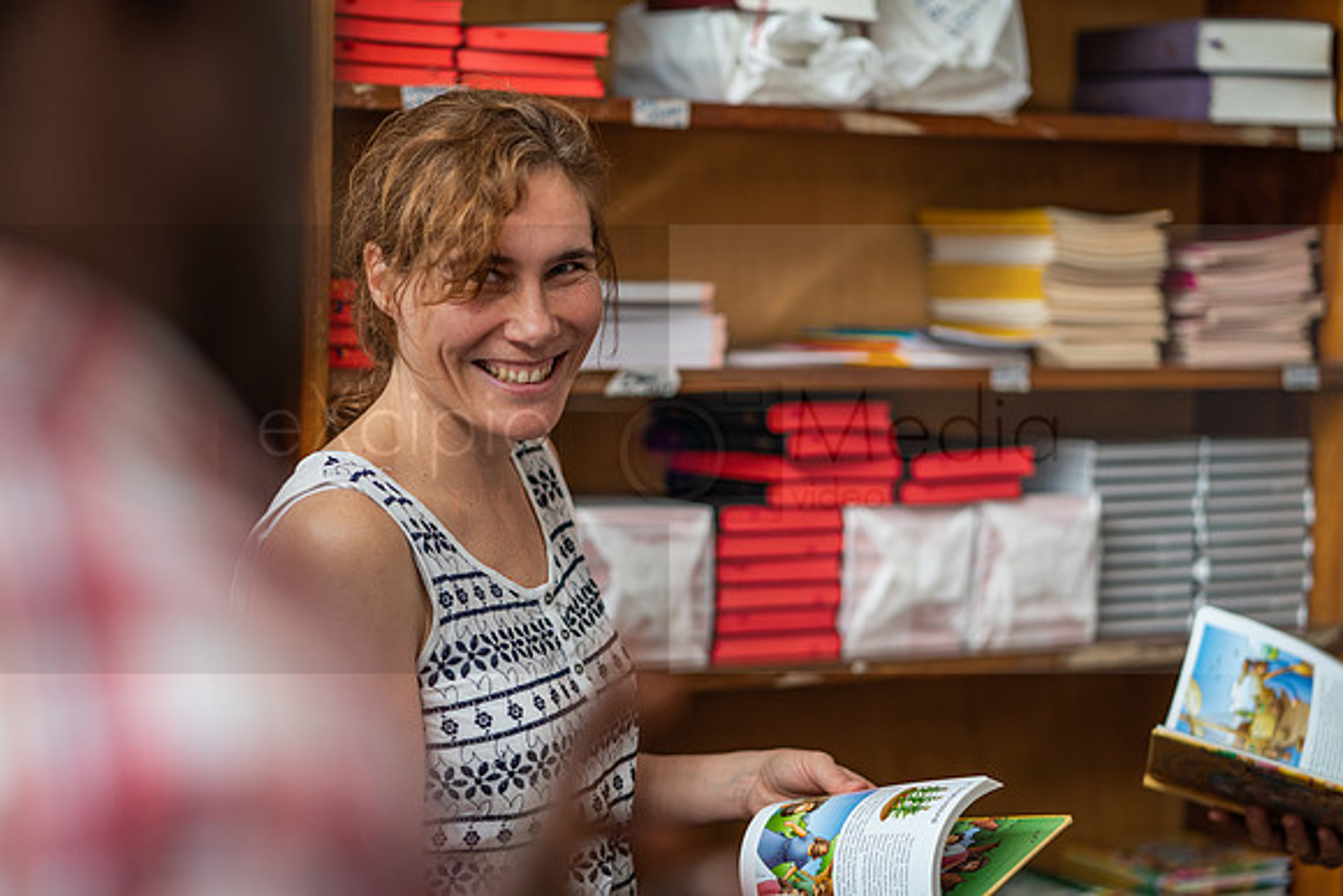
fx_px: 3280
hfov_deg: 23.1
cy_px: 445
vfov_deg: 15.6
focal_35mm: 88
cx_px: 686
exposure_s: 1/100
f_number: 2.2
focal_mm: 85
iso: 400
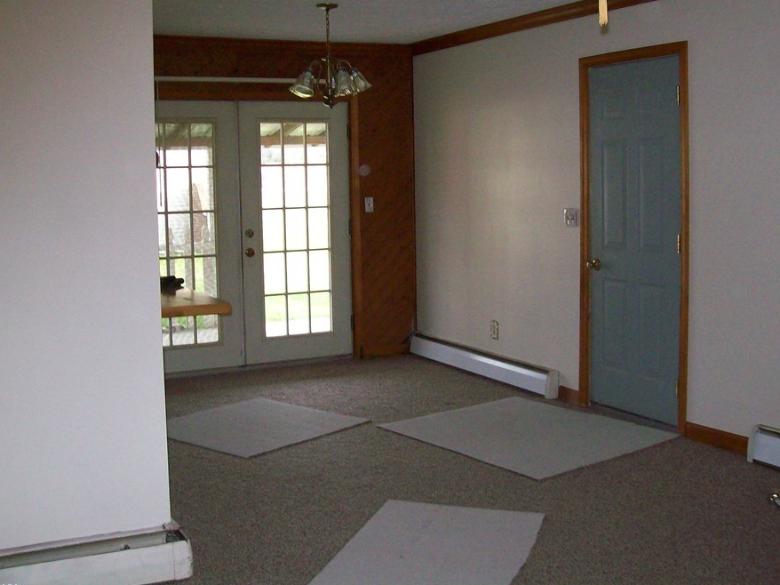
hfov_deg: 44.8
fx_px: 946
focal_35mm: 42
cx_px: 380
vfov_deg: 34.3
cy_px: 261
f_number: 2.7
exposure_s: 1/64
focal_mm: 6
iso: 200
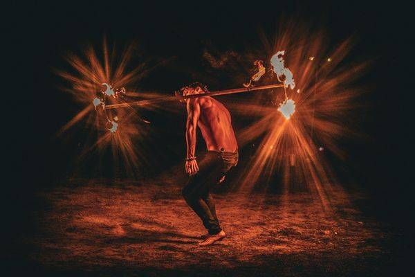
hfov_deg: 23.0
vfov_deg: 15.4
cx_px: 208
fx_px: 1022
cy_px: 175
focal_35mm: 89
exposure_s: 1/200
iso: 5000
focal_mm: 70
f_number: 2.8
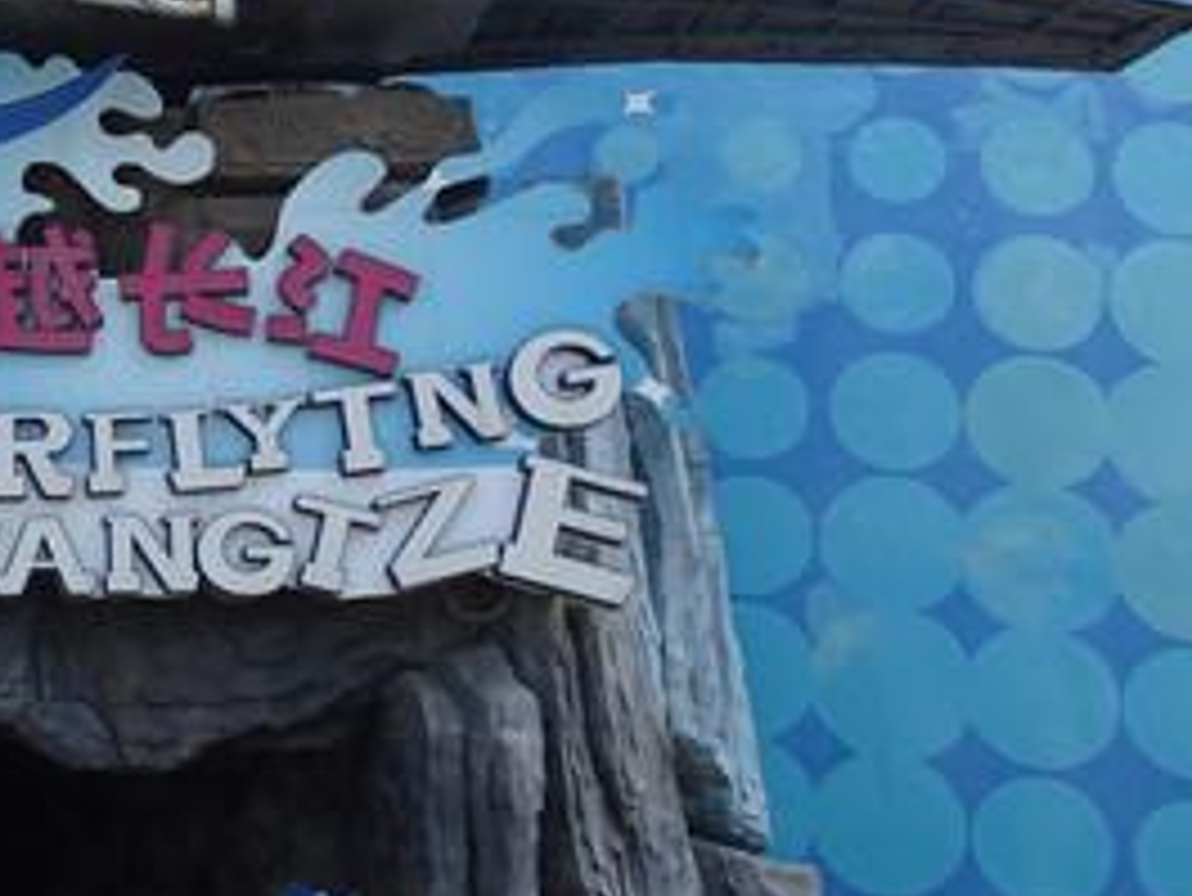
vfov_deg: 25.2
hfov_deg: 30.0
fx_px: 1998
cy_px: 378
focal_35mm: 58
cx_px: -99
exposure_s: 1/400
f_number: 4
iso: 80
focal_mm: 4.25
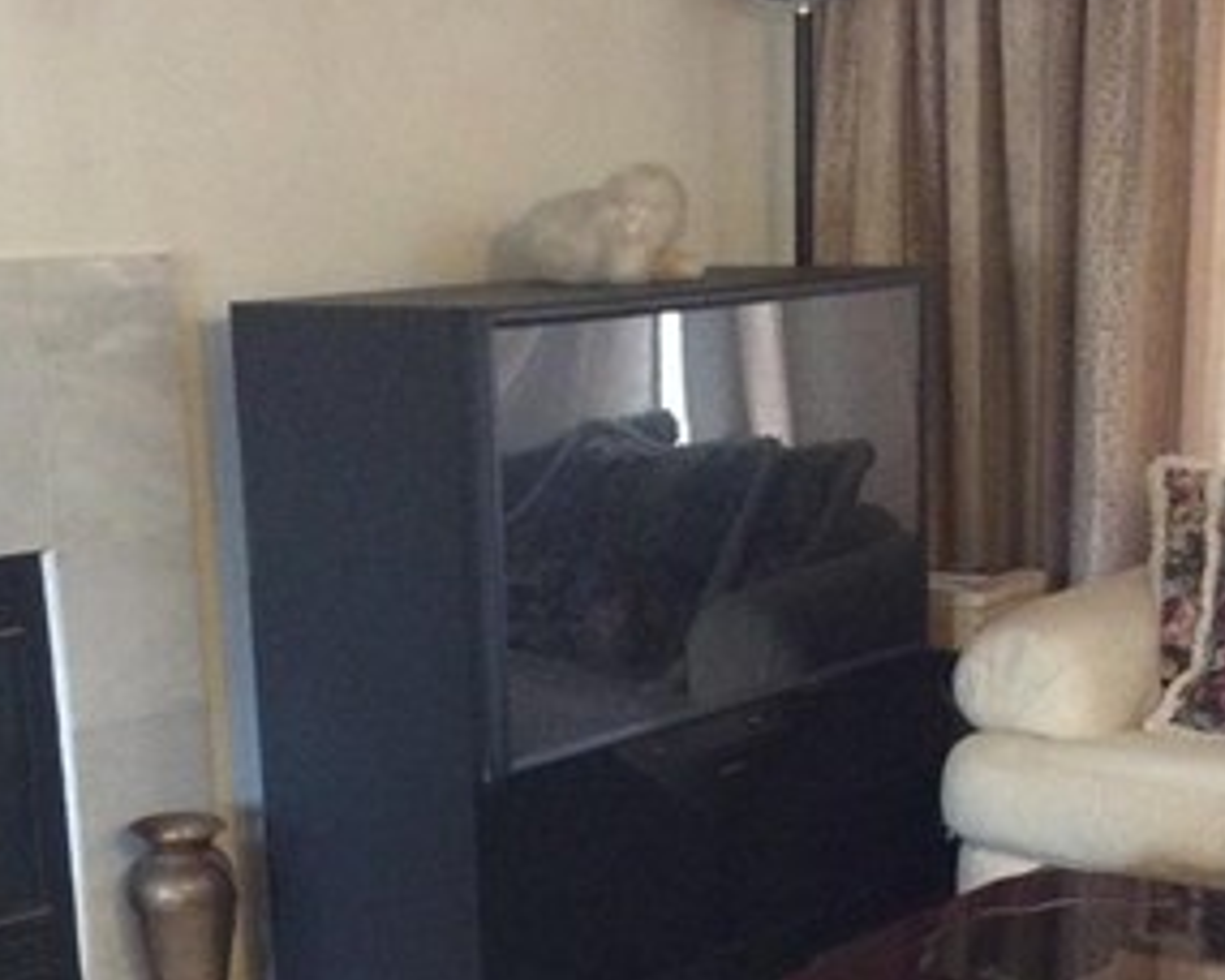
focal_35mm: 70
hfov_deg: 27.1
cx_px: 576
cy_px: 847
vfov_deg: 21.5
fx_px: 2538
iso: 320
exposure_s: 1/24
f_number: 2.4
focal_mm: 3.3
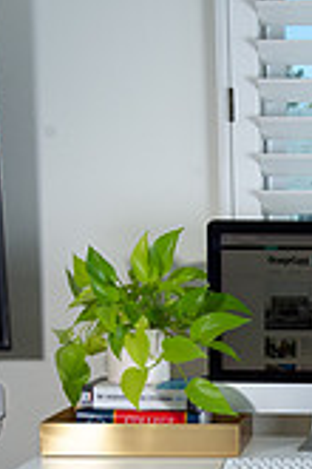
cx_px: 386
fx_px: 1066
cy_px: 432
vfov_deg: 24.0
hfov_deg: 15.9
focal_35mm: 82
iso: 200
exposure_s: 1/200
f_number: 7.1
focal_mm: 30
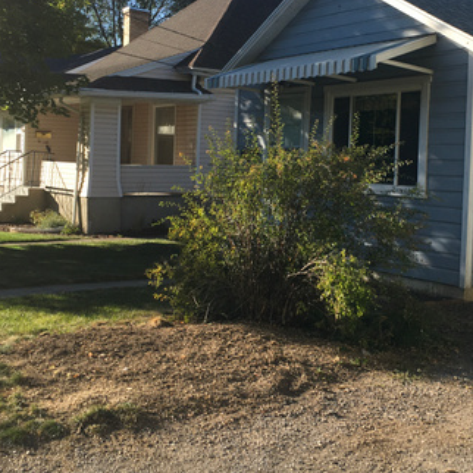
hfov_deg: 33.2
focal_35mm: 51
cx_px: 308
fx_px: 788
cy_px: 192
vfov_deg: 33.3
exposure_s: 1/777
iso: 25
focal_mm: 4.15
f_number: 2.2
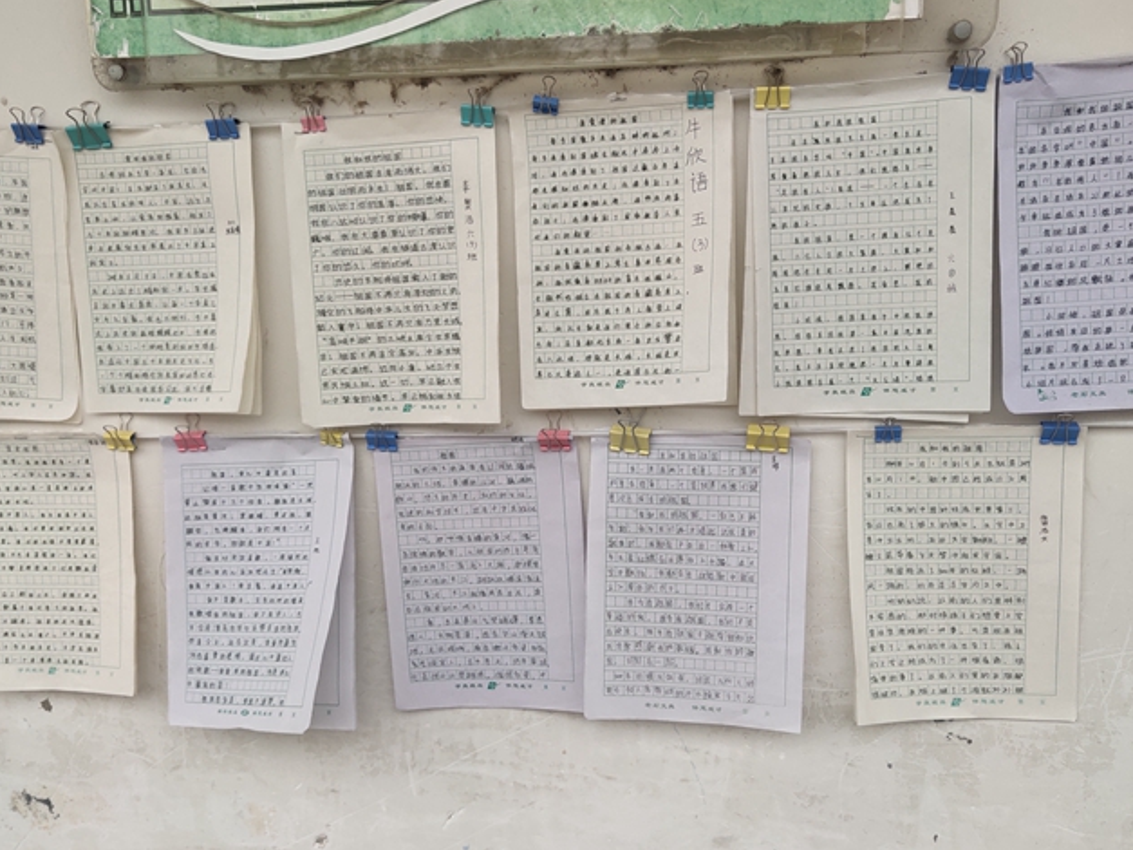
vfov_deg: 38.6
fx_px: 1211
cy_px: 445
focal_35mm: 37
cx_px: 562
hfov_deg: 50.1
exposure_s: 1/271
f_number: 1.8
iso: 50
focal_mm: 4.27
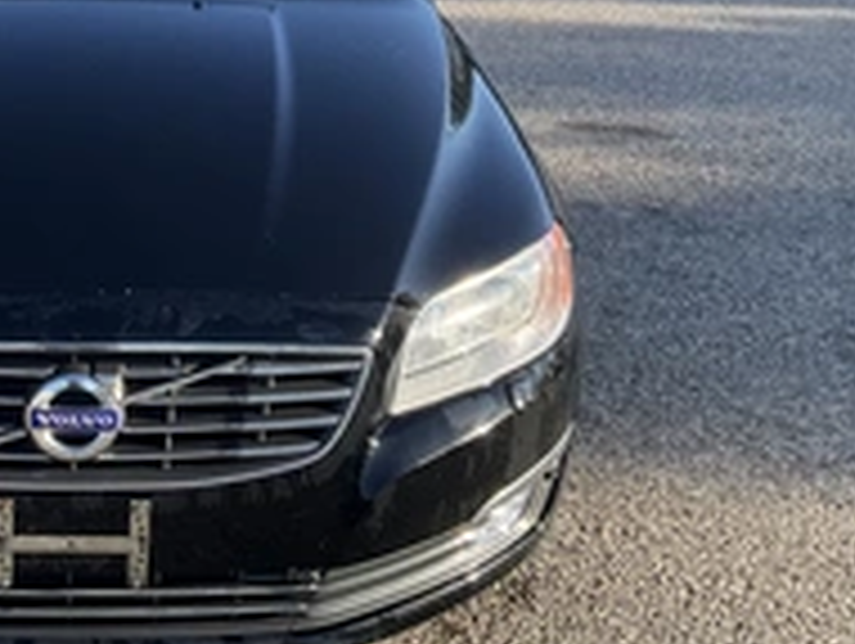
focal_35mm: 61
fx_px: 1509
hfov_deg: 30.3
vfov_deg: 23.6
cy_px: 104
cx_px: 86
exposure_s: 1/674
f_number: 1.8
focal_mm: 3
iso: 25
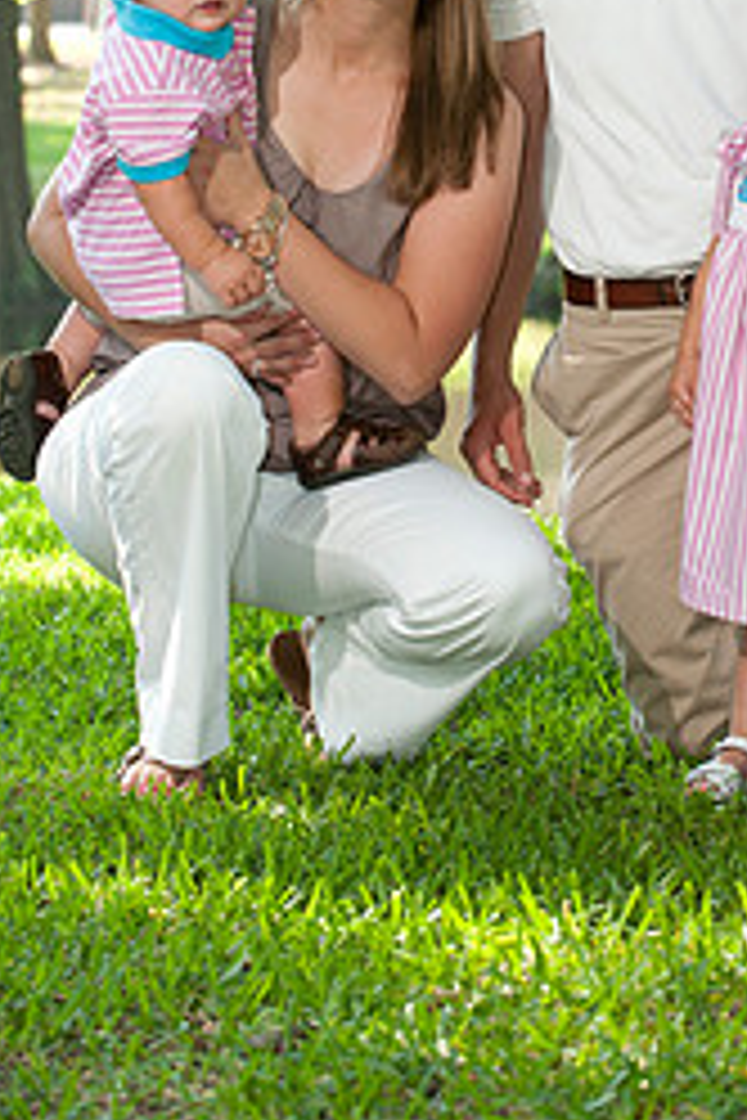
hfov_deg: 7.5
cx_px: 538
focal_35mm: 184
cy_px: 153
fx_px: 5727
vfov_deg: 11.1
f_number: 5
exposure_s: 1/100
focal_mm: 102
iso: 250
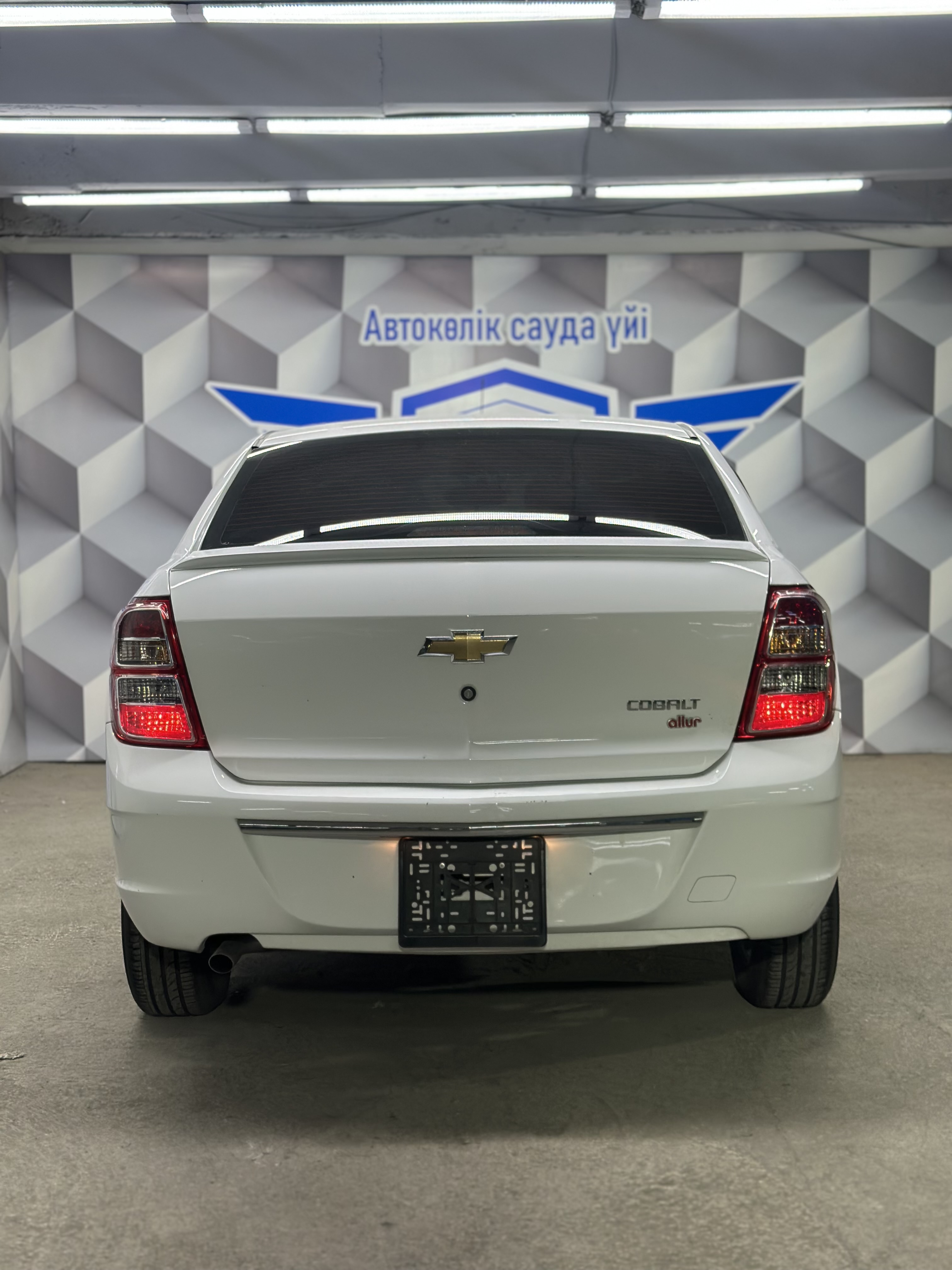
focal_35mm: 48
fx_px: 1760
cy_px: 635
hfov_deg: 30.3
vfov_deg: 39.7
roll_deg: -0.3
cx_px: 476
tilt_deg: -3.7
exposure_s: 1/383
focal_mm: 6.86
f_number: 1.78
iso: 80
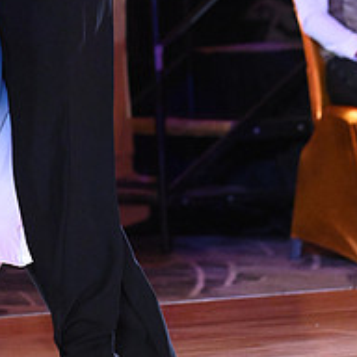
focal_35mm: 423
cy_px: -69
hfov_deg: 4.1
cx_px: 55
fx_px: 4936
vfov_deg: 4.1
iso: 6400
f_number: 5
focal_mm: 165
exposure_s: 1/400
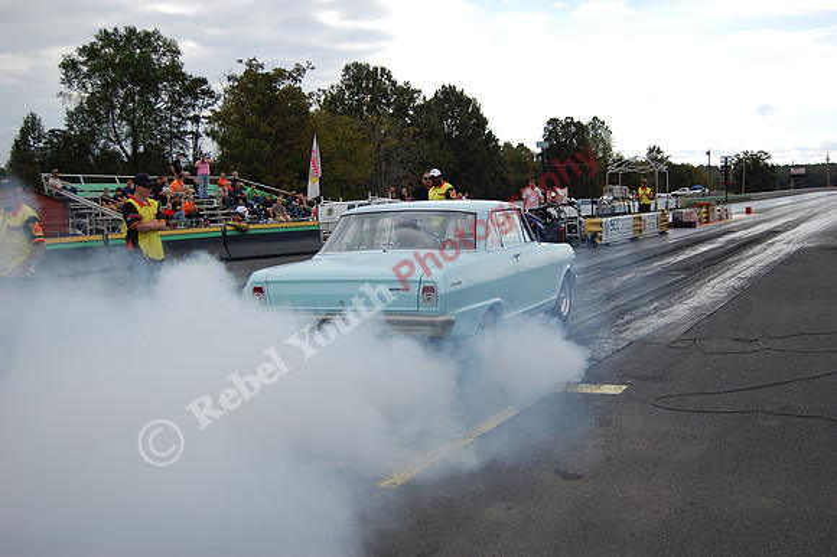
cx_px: 418
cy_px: 278
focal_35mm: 45
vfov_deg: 29.8
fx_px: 1046
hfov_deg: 43.6
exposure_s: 1/1250
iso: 200
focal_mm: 30
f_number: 5
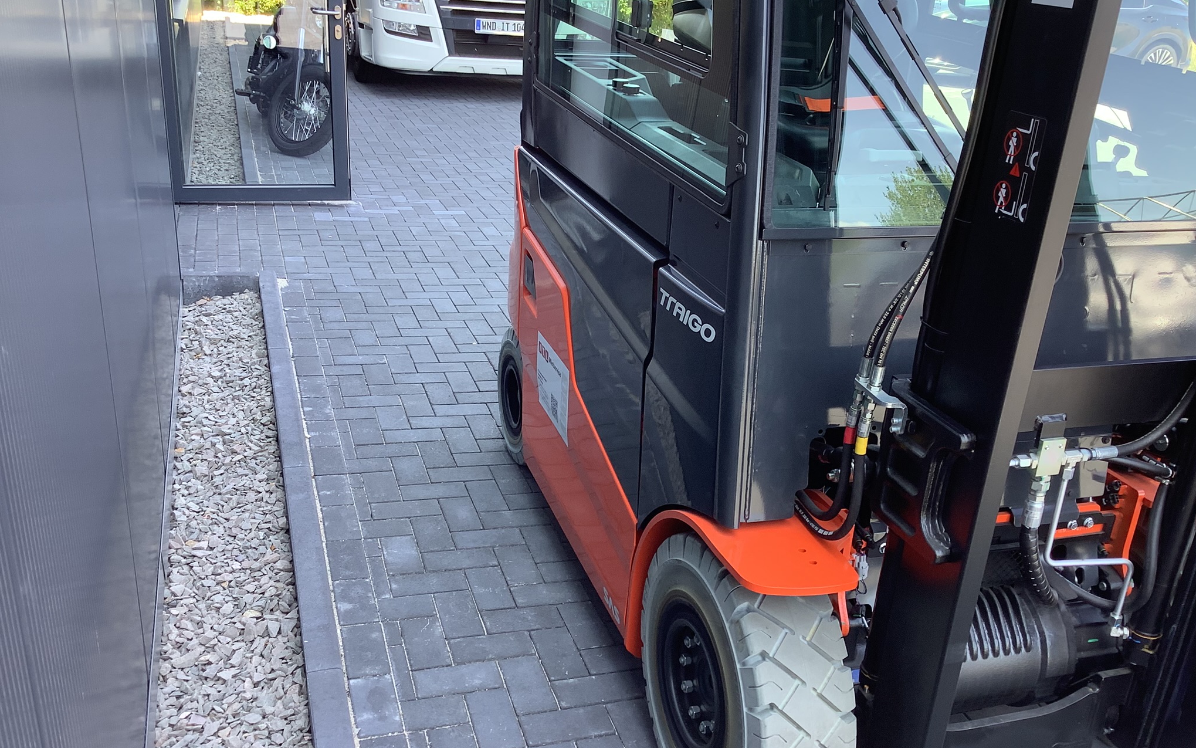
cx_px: 598
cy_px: 402
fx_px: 1076
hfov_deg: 58.1
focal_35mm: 33
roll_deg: -5.3
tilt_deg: -24.9
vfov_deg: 38.3
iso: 64
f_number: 2.4
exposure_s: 1/120
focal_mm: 3.3
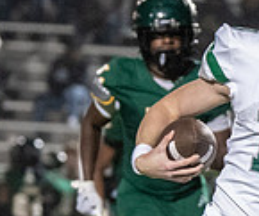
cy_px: 224
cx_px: 514
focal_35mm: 785
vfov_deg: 2.0
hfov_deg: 2.4
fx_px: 6120
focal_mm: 119
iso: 4000
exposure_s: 1/1250
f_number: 2.8
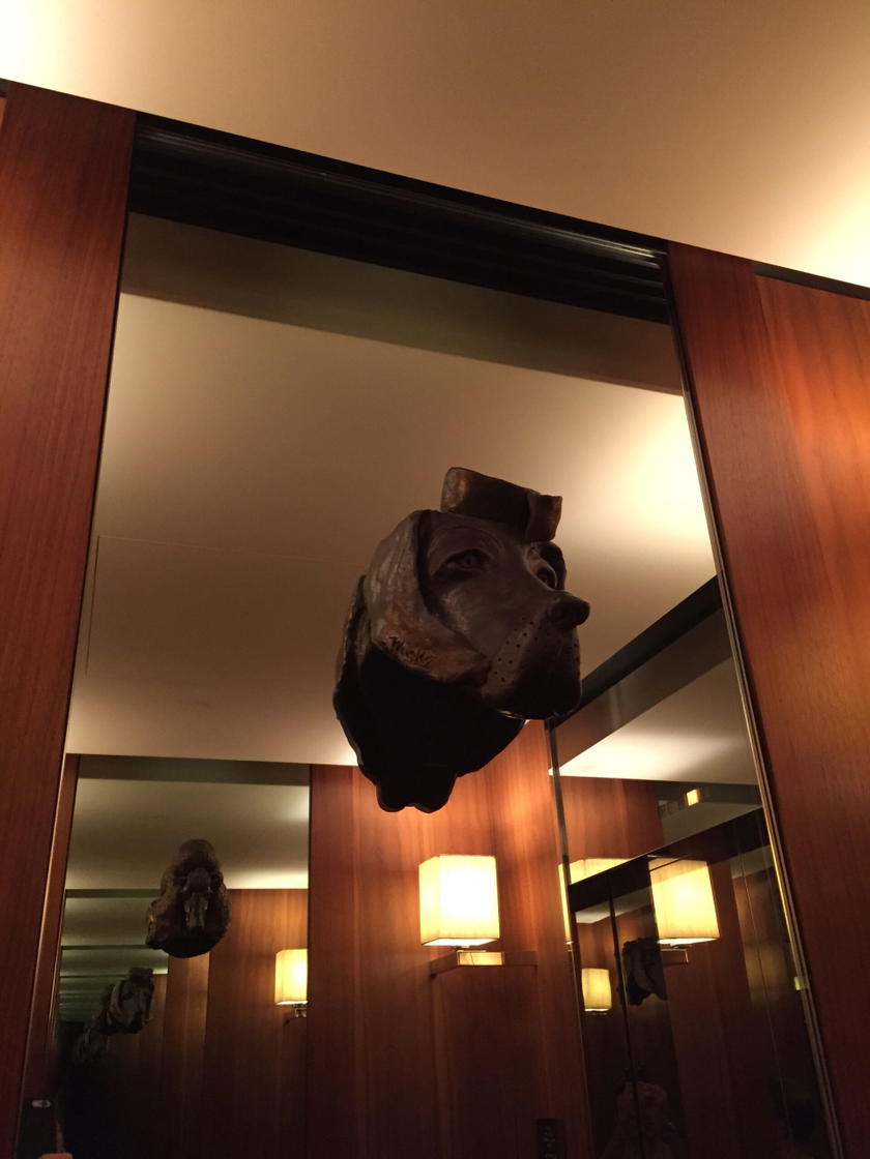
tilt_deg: +28.3
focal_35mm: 29
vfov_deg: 61.7
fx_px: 972
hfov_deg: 48.2
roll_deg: +2.0
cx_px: 435
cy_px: 580
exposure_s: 1/30
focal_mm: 4.15
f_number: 2.2
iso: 250
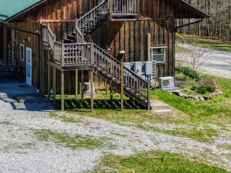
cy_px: -16
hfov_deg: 25.0
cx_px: 53
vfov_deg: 18.4
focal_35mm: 77
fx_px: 514
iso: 100
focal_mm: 5
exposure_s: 1/1250
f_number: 3
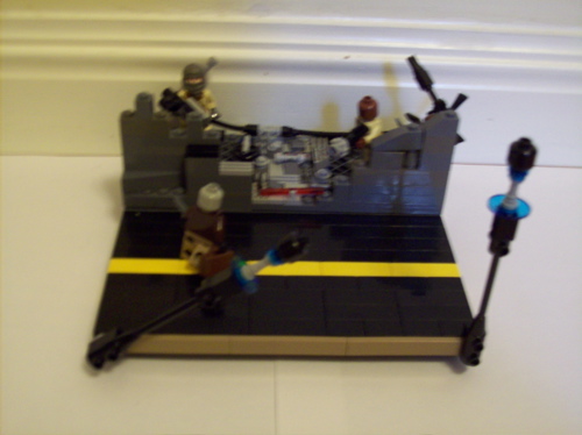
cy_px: 218
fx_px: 756
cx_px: 291
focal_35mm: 45
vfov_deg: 32.1
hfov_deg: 42.1
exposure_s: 1/8
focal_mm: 7.6
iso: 200
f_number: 3
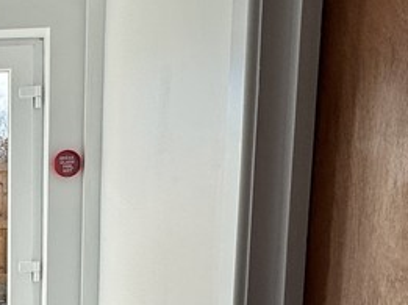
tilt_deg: -3.4
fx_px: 647
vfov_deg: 25.7
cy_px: 271
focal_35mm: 55
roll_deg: +0.9
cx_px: -92
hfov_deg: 29.6
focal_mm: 2.22
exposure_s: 1/407
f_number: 2.2
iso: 40
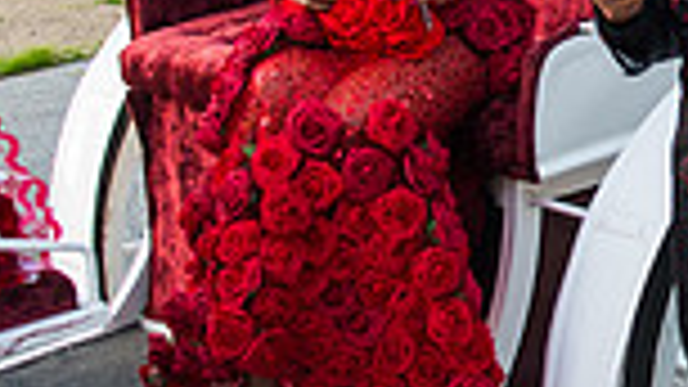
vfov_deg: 10.4
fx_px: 2098
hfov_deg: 17.6
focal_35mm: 115
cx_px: 859
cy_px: -56
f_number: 3.7
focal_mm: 28
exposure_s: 1/125
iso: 800
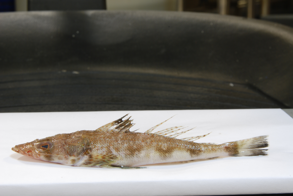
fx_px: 758
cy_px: 98
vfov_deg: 14.7
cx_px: 146
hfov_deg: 21.9
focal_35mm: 93
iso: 100
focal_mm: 62
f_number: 20
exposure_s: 14
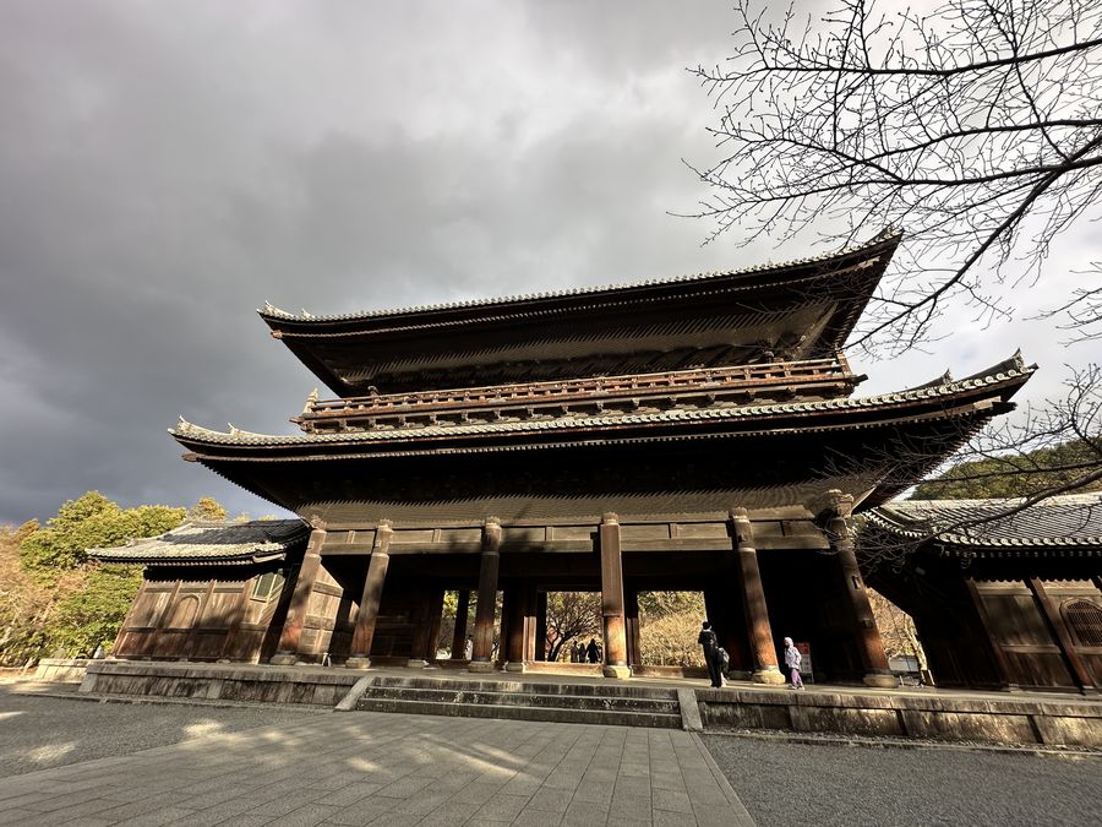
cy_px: 414
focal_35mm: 14
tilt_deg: +29.6
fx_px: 446
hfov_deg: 102.1
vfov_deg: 85.7
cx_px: 551
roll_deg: -1.5
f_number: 2.2
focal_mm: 2.22
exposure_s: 1/194
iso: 40
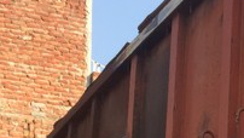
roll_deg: -2.1
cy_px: 263
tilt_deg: +5.9
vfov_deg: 9.2
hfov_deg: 16.0
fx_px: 809
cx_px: 344
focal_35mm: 125
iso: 32
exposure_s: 1/659
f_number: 2.2
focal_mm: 4.15
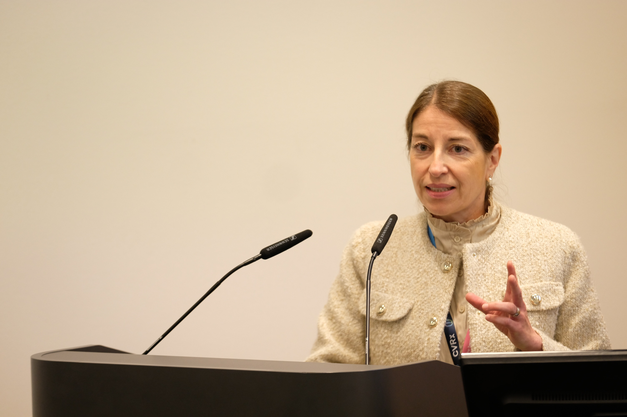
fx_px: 3654
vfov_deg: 6.5
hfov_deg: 9.8
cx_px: 314
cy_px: 208
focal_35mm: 210
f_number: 2.8
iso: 800
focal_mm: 140
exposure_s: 1/125
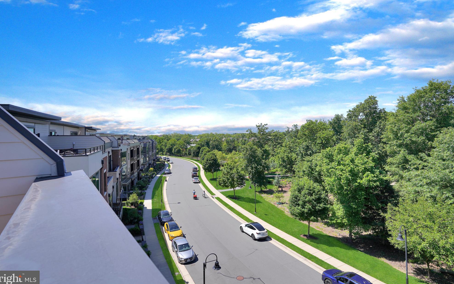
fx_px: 223
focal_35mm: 18
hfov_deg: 91.1
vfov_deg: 64.9
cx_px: 224
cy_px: 130
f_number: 5
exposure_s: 1/800
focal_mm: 17
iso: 100
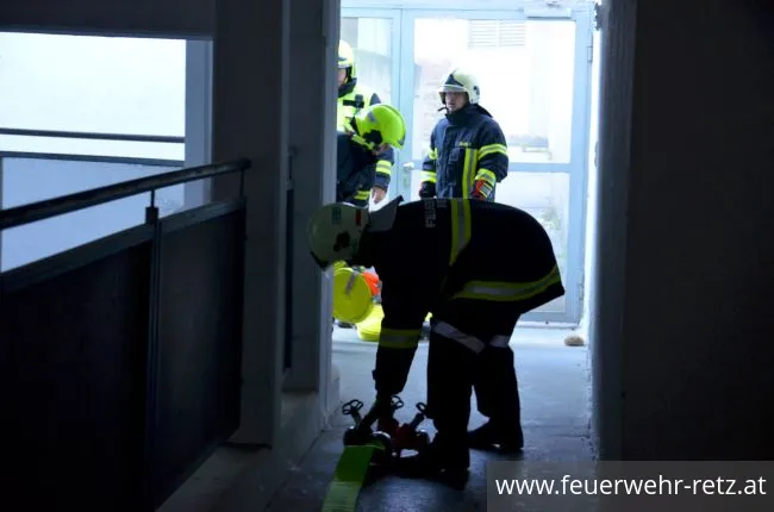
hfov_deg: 18.2
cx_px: 387
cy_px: 256
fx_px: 2413
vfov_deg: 12.1
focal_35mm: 112
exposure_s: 1/80
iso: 1600
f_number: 5.3
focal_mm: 75
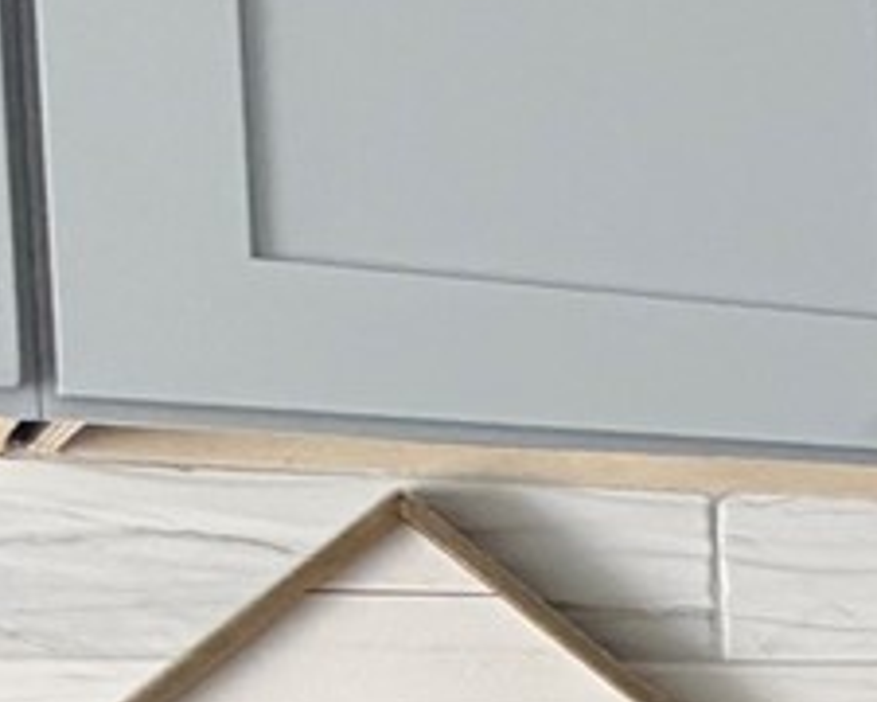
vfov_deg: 15.2
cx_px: 2393
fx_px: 2518
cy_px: 881
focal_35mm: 97
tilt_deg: -4.8
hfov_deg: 12.5
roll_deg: -0.7
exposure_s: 1/120
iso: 200
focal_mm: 2.22
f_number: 2.2
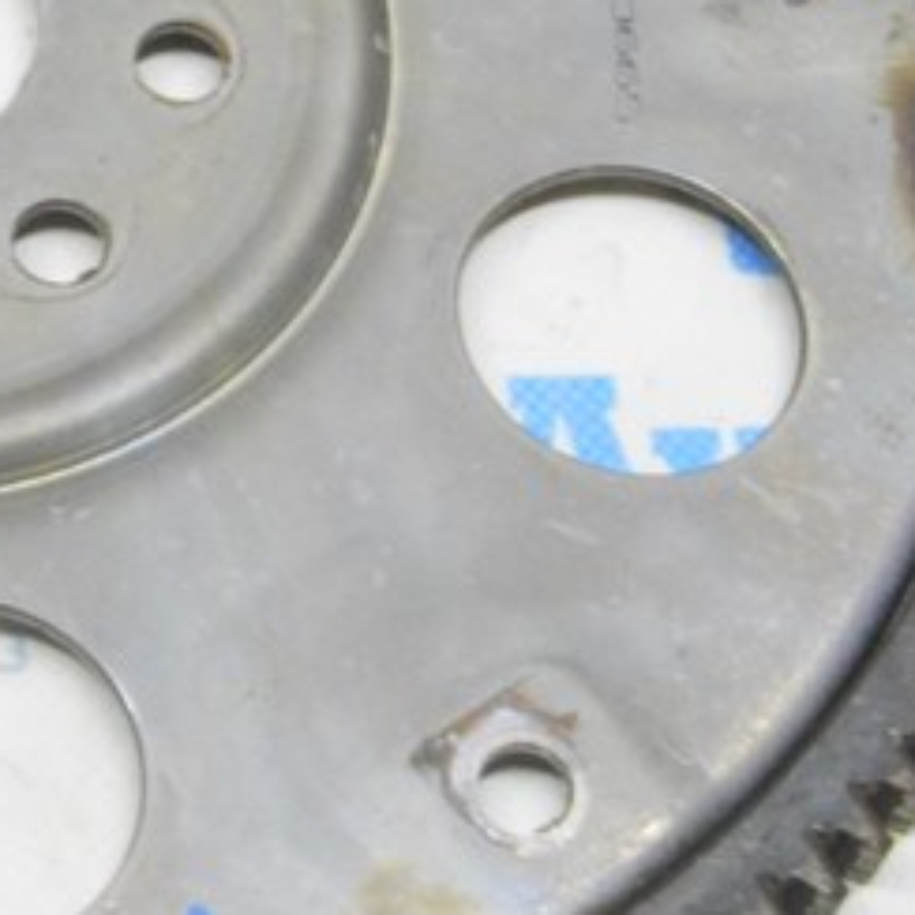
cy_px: -24
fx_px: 4157
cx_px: -202
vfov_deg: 12.4
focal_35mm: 139
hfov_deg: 12.3
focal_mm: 26
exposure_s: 1/15
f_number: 20
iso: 6400
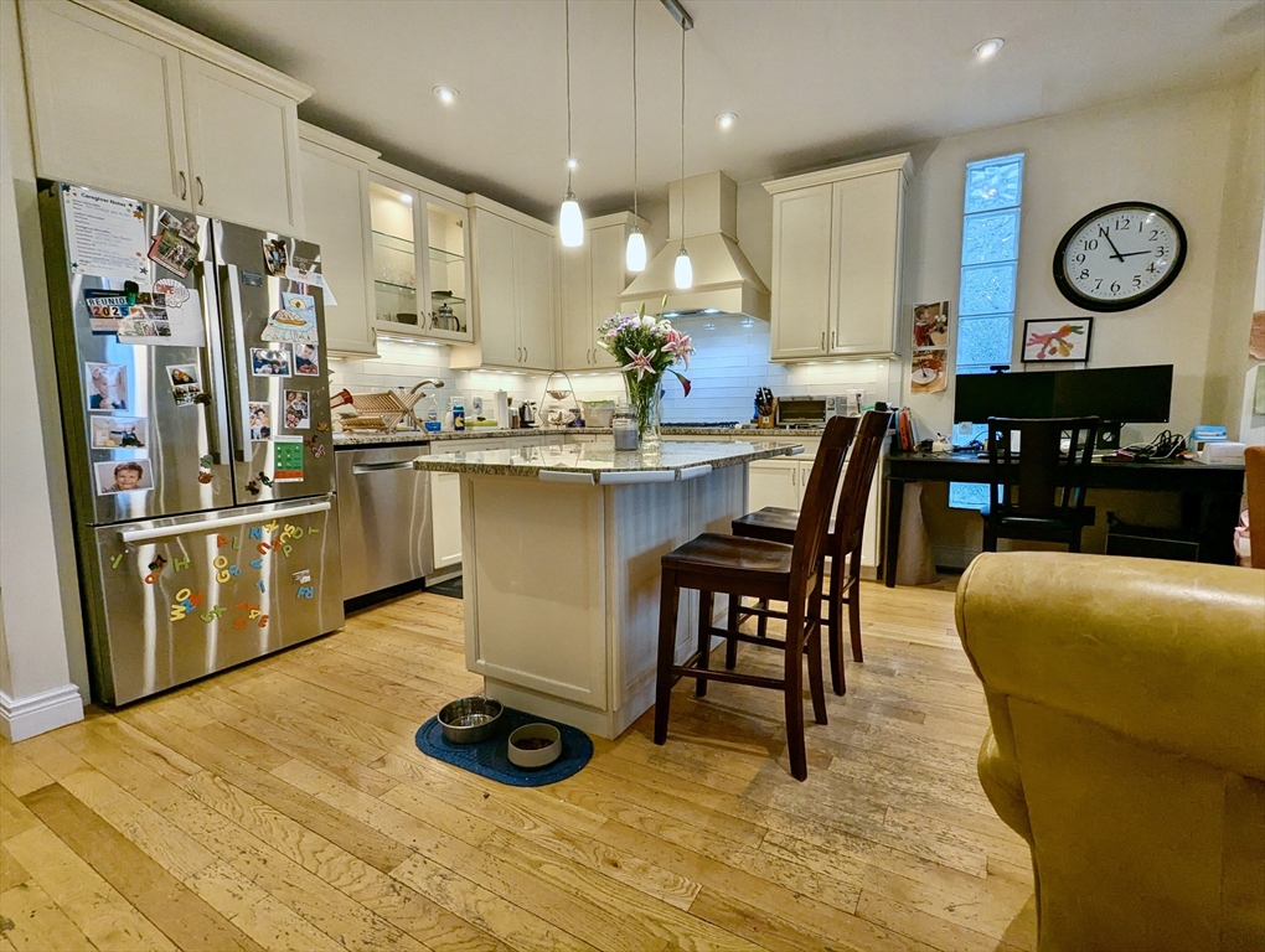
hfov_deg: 94.4
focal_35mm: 16
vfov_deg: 78.2
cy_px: 476
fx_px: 586
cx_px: 632
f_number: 2.2
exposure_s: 1/106
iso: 206
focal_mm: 2.35
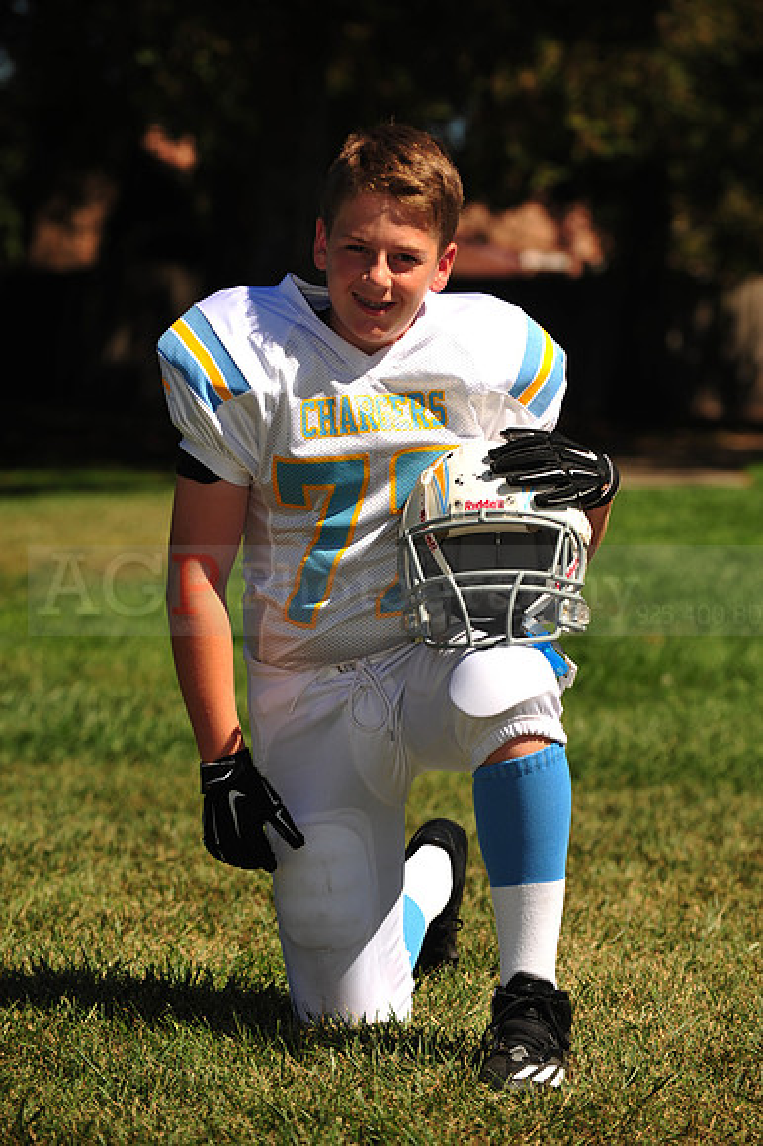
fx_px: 4138
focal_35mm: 130
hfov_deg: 10.5
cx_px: 382
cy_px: 573
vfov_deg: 15.8
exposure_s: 1/1000
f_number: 5
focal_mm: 130
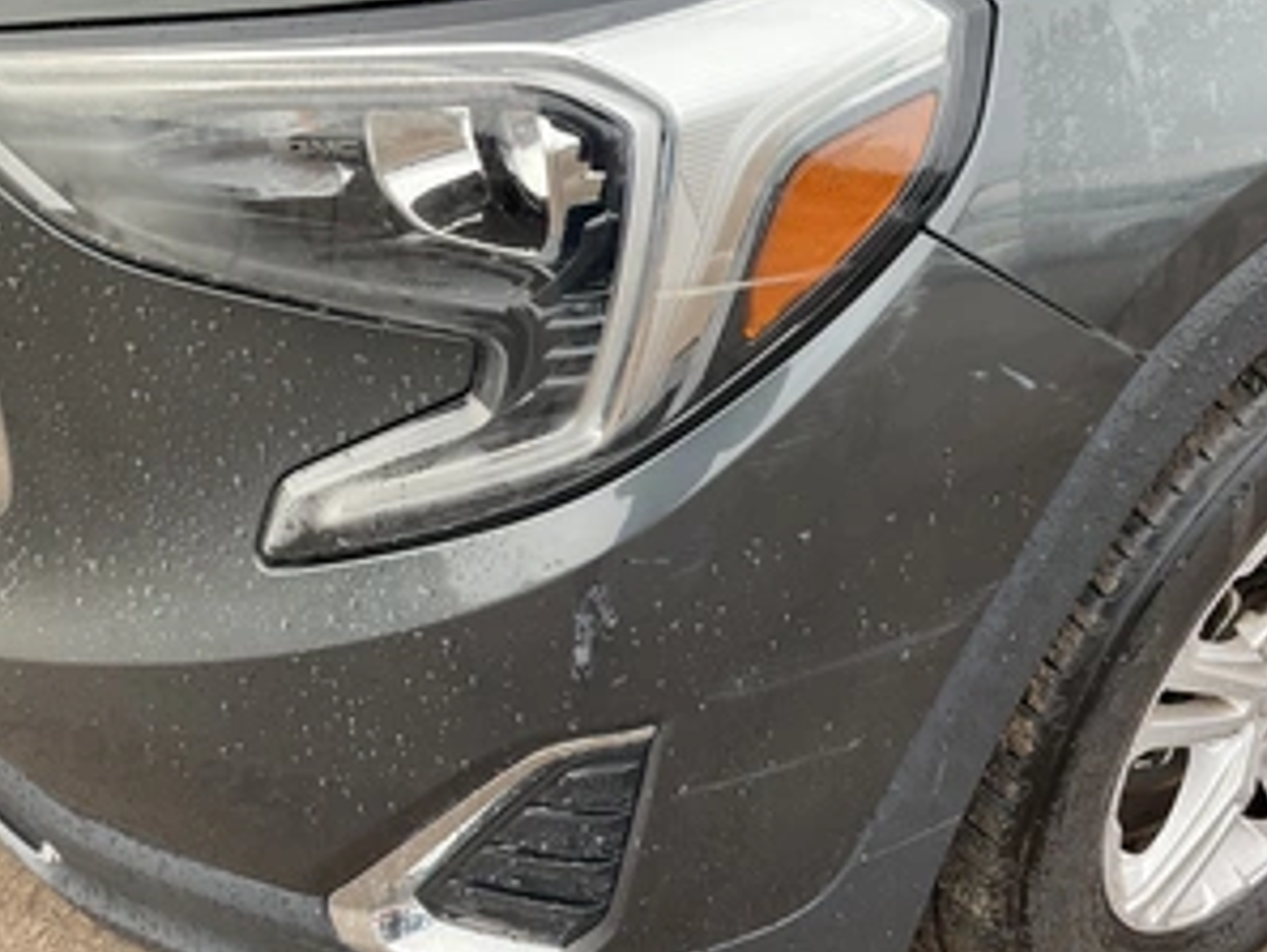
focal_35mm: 39
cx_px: 811
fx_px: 1428
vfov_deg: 36.8
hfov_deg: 47.3
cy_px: 517
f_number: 1.8
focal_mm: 3
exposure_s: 1/257
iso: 25
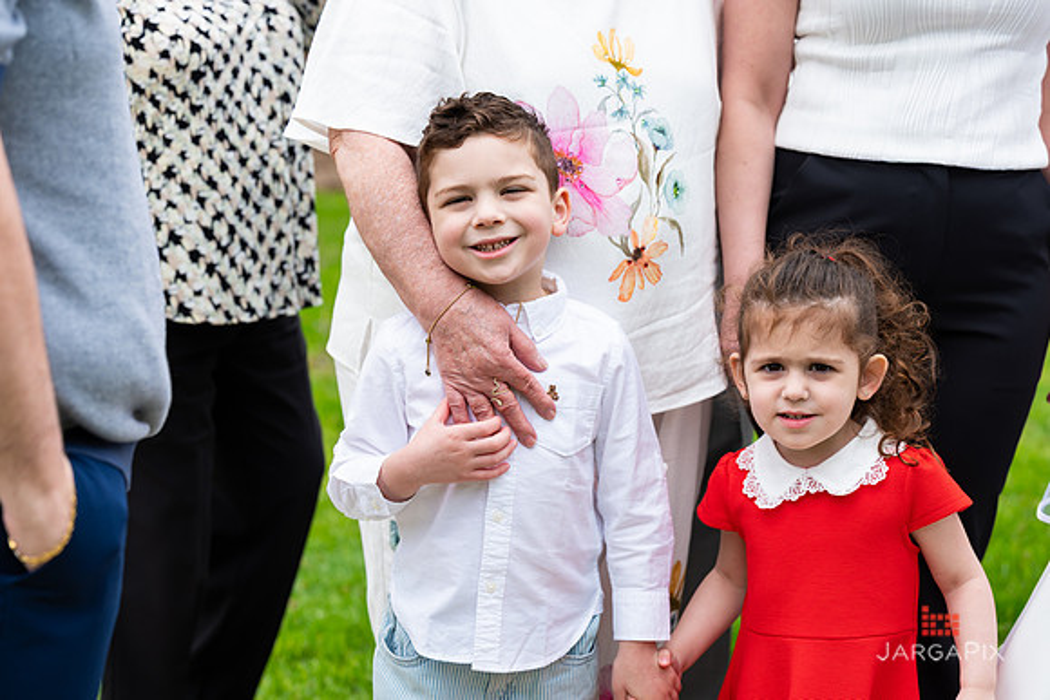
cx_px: 525
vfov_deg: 17.1
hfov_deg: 25.3
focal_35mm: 80
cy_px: 350
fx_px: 2336
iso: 125
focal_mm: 78
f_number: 4
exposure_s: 1/400
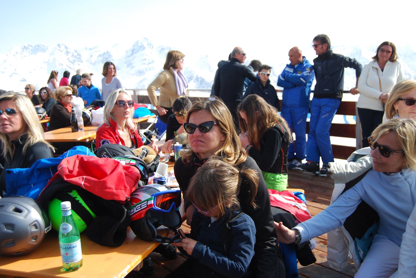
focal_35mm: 36
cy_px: 139
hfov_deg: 53.1
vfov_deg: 37.0
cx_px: 208
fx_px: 416
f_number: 4
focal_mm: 24
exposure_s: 1/800
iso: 200
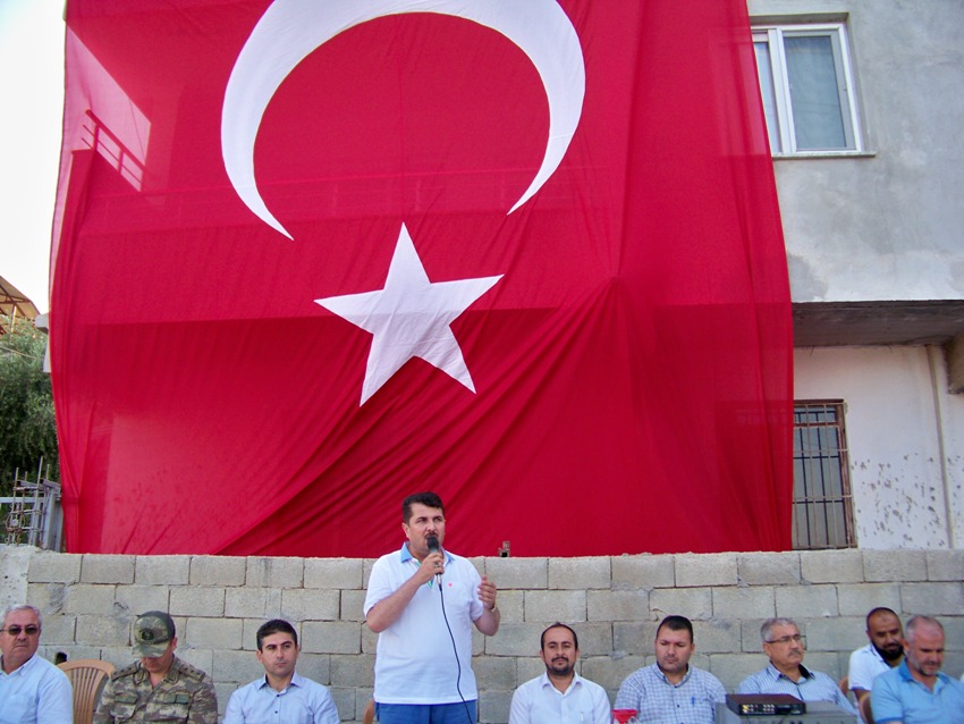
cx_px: 482
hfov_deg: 55.3
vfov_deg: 43.0
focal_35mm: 33
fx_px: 919
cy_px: 362
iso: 125
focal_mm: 5.85
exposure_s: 1/200
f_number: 2.8
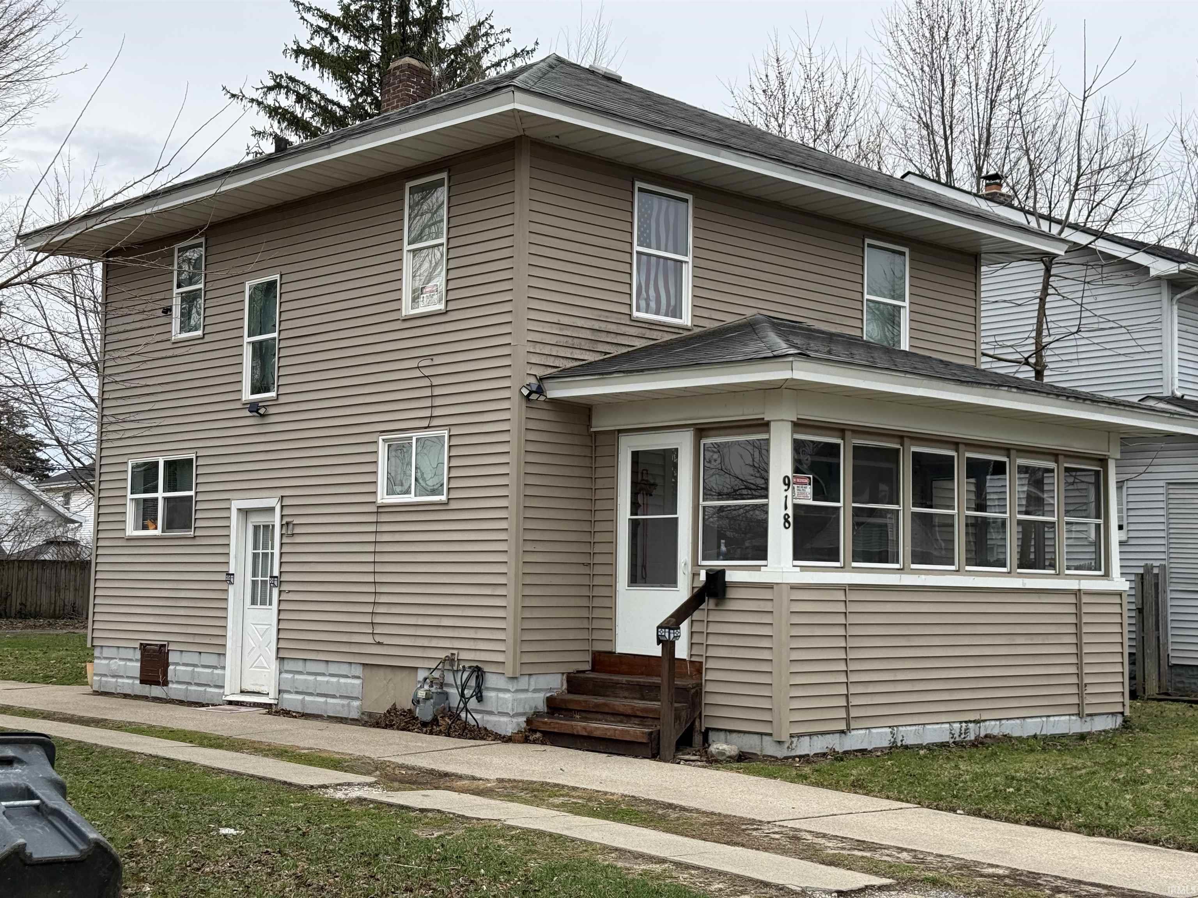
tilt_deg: +4.9
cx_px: 599
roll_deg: -1.3
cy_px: 449
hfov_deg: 39.7
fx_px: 1661
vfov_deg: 30.3
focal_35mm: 48
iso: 80
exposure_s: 1/1754
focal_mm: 6.76
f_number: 1.78
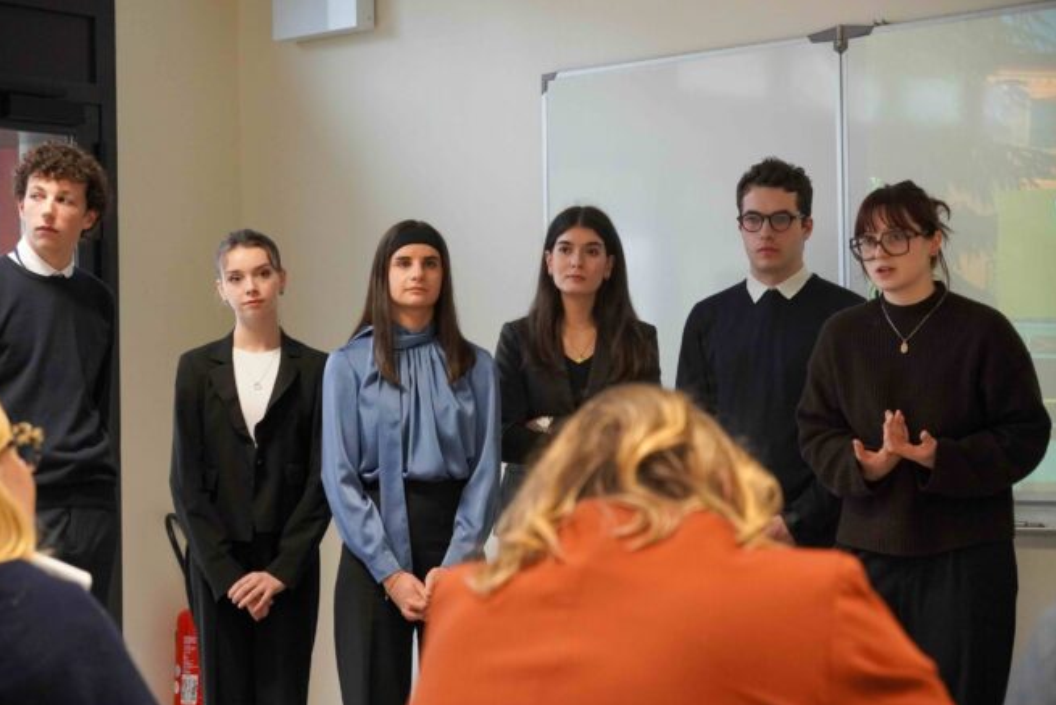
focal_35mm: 78
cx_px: 510
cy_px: 363
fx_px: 2288
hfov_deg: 26.0
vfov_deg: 17.5
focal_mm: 50
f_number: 4
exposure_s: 1/160
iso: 3200
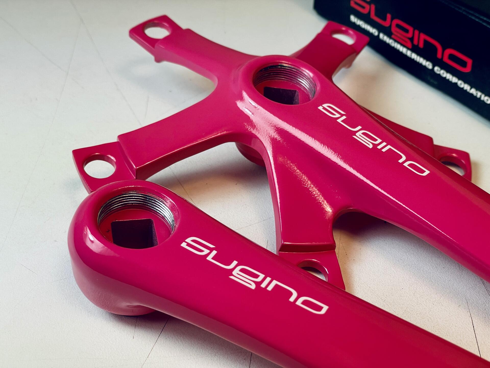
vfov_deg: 28.0
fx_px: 736
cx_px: 245
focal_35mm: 52
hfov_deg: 36.8
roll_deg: -1.7
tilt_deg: -39.3
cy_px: 184
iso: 25
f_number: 2
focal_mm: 6
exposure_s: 1/264
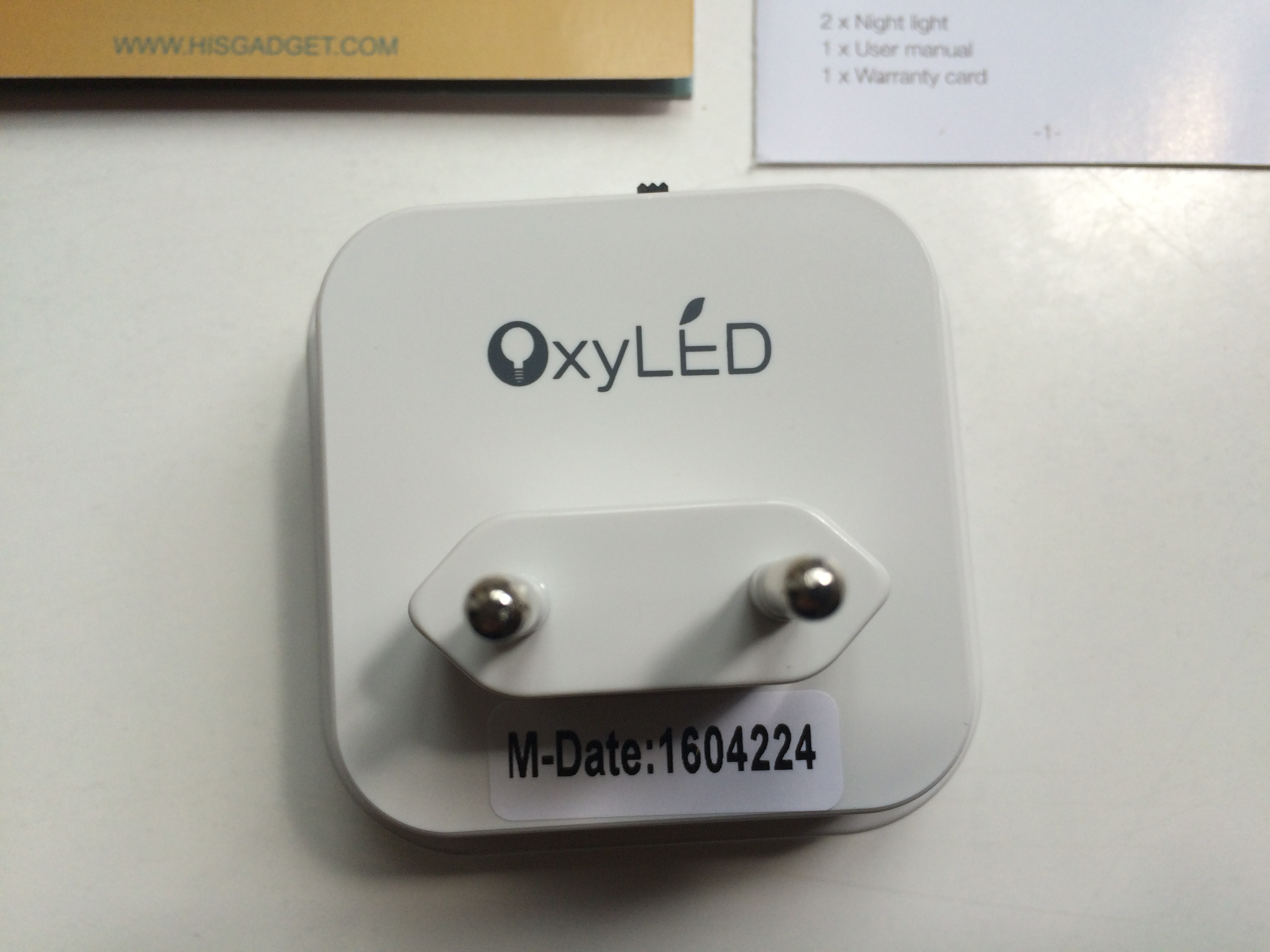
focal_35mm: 29
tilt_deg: -84.4
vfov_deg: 48.2
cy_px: 476
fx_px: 1064
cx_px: 635
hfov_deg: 61.7
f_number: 2.2
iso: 32
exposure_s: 1/1026
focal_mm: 4.15
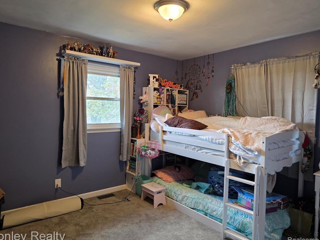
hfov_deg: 71.6
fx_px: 222
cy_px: 120
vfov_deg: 56.8
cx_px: 154
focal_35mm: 24
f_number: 1.7
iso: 320
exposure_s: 1/120
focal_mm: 6.3
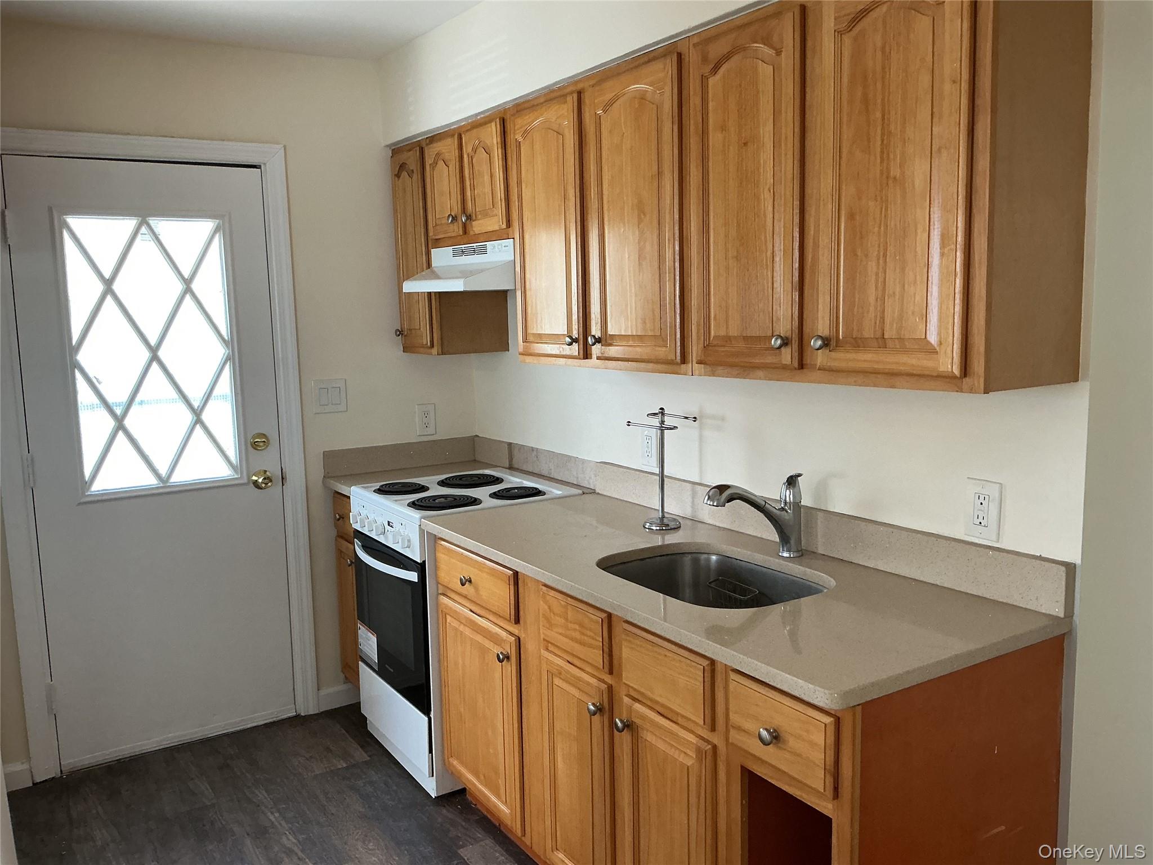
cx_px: 576
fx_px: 966
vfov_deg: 48.2
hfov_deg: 61.7
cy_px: 432
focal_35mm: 29
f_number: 1.8
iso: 100
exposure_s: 1/60
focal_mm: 3
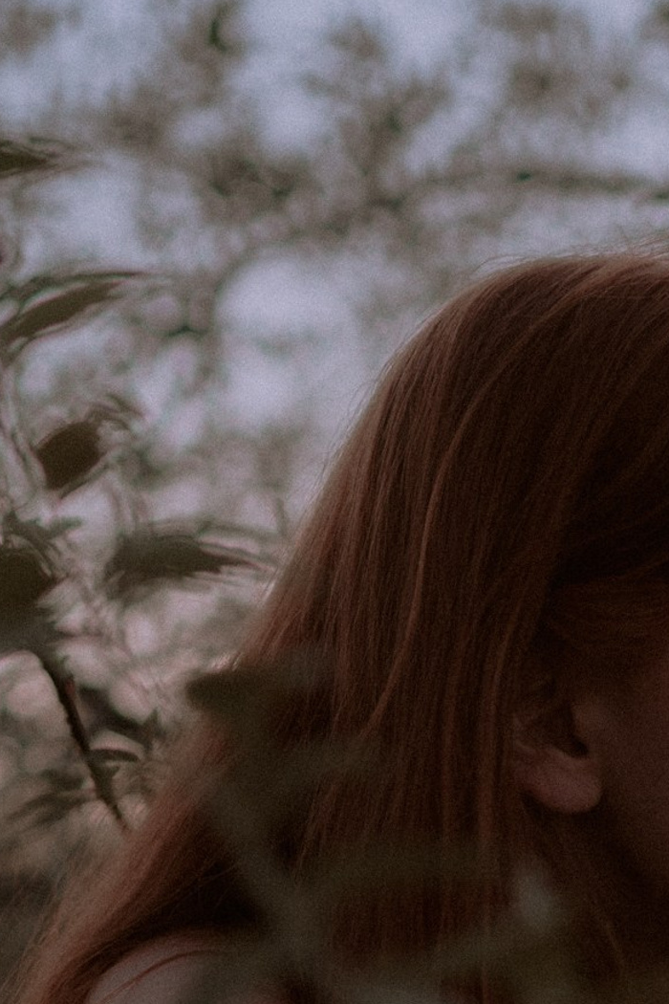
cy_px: 1099
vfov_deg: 15.6
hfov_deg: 10.6
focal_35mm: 128
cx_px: 656
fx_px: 3568
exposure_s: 1/1250
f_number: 1.4
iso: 100
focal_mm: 35
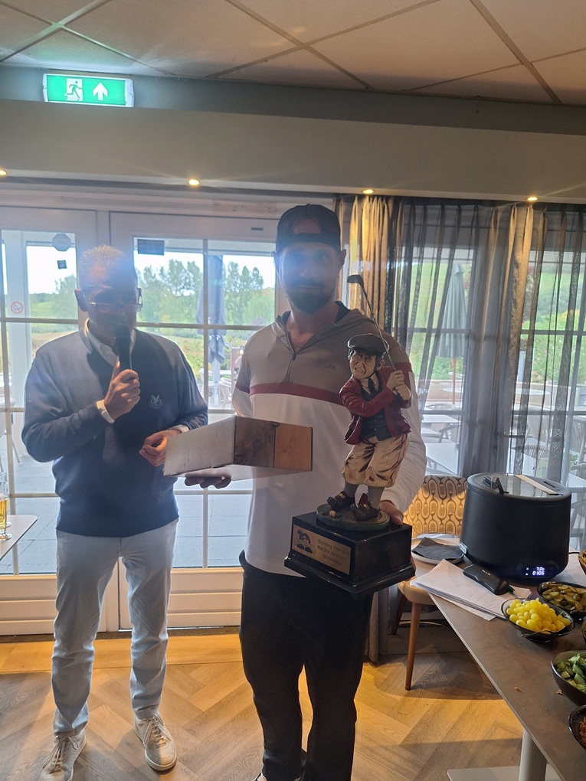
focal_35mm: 23
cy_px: 390
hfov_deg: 58.9
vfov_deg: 73.9
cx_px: 293
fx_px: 519
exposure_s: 1/40
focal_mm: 5.54
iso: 160
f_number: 1.8
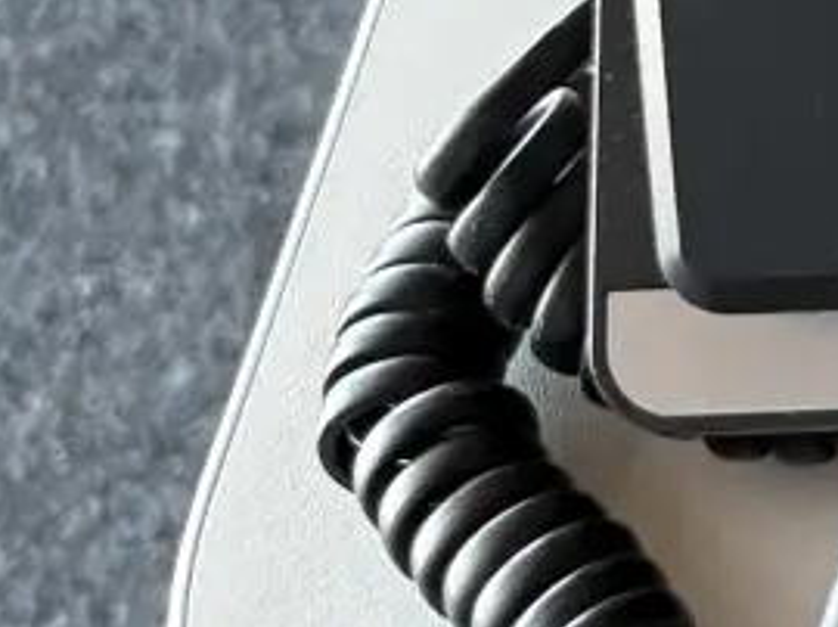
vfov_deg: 7.6
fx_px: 4475
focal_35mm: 185
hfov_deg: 9.2
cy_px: -726
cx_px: 2266
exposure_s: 1/60
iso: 160
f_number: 1.6
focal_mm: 5.96
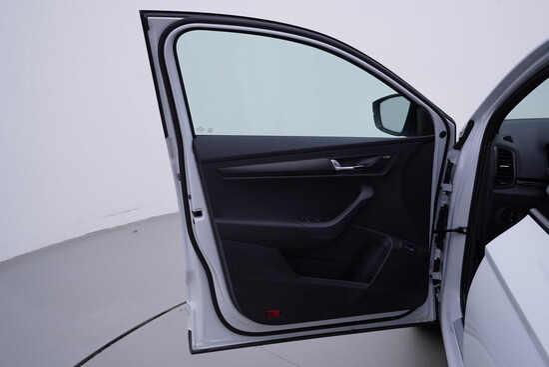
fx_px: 549
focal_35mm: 36
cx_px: 274
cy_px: 184
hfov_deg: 53.1
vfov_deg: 36.9
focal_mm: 24
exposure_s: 1/80
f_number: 4.5
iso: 125
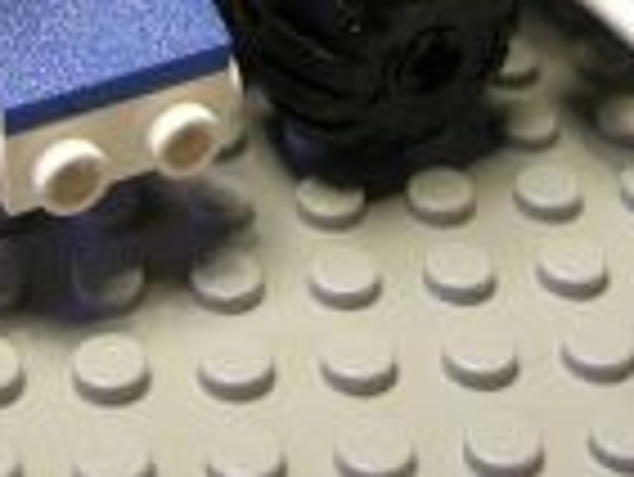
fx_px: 1870
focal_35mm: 102
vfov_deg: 13.8
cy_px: -194
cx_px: 369
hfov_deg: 19.2
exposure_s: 1/37.4
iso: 400
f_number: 2.7
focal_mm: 7.5
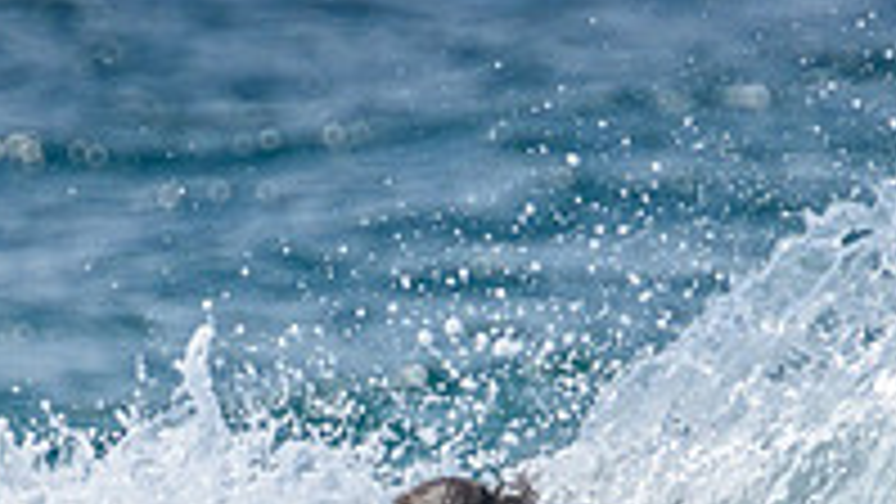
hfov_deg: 0.7
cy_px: 963
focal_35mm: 2883
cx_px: 519
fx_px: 68504
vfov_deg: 0.4
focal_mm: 800
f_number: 11
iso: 560
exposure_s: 1/2000
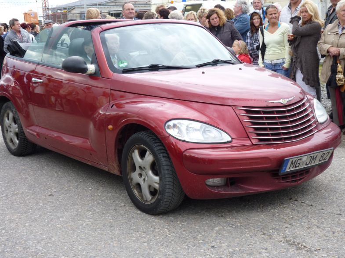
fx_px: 528
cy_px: 129
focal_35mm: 53
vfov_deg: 27.5
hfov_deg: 36.2
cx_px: 172
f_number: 4
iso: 80
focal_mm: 9.5
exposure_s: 1/160
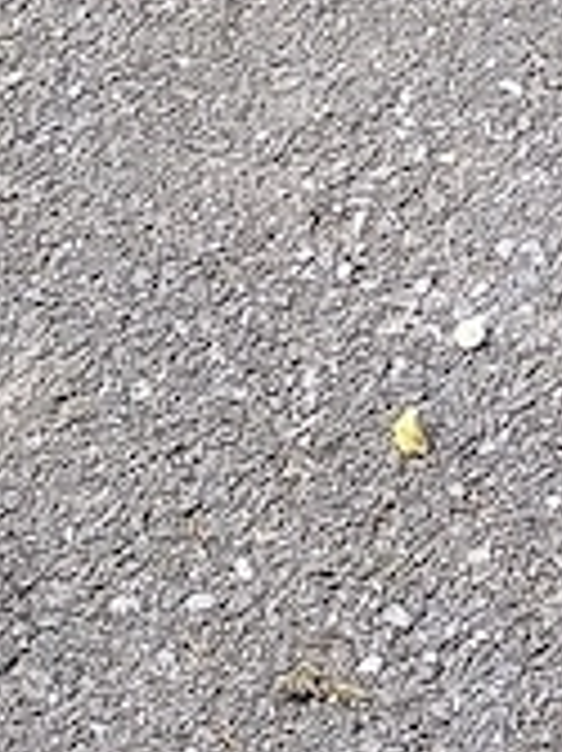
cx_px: 827
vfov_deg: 8.6
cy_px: -1621
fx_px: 3988
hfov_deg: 7.9
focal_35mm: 184
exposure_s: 1/214
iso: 50
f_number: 1.65
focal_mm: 6.14
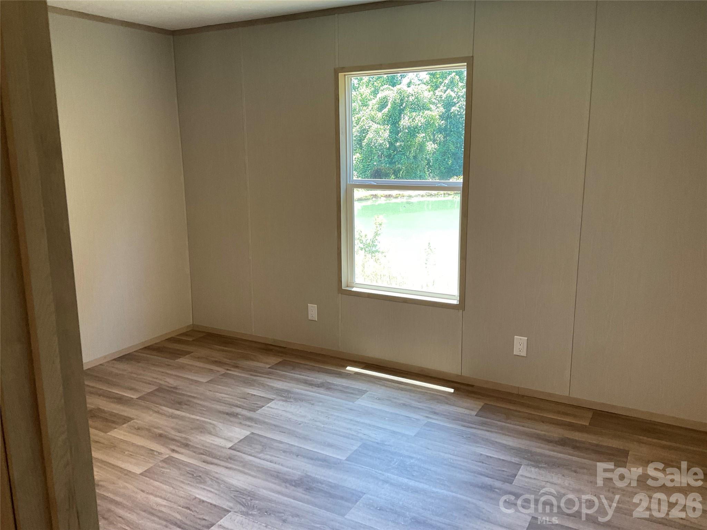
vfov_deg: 48.2
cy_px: 265
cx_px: 354
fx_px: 592
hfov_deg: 61.7
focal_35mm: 29
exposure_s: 1/60
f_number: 1.8
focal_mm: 3
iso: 64
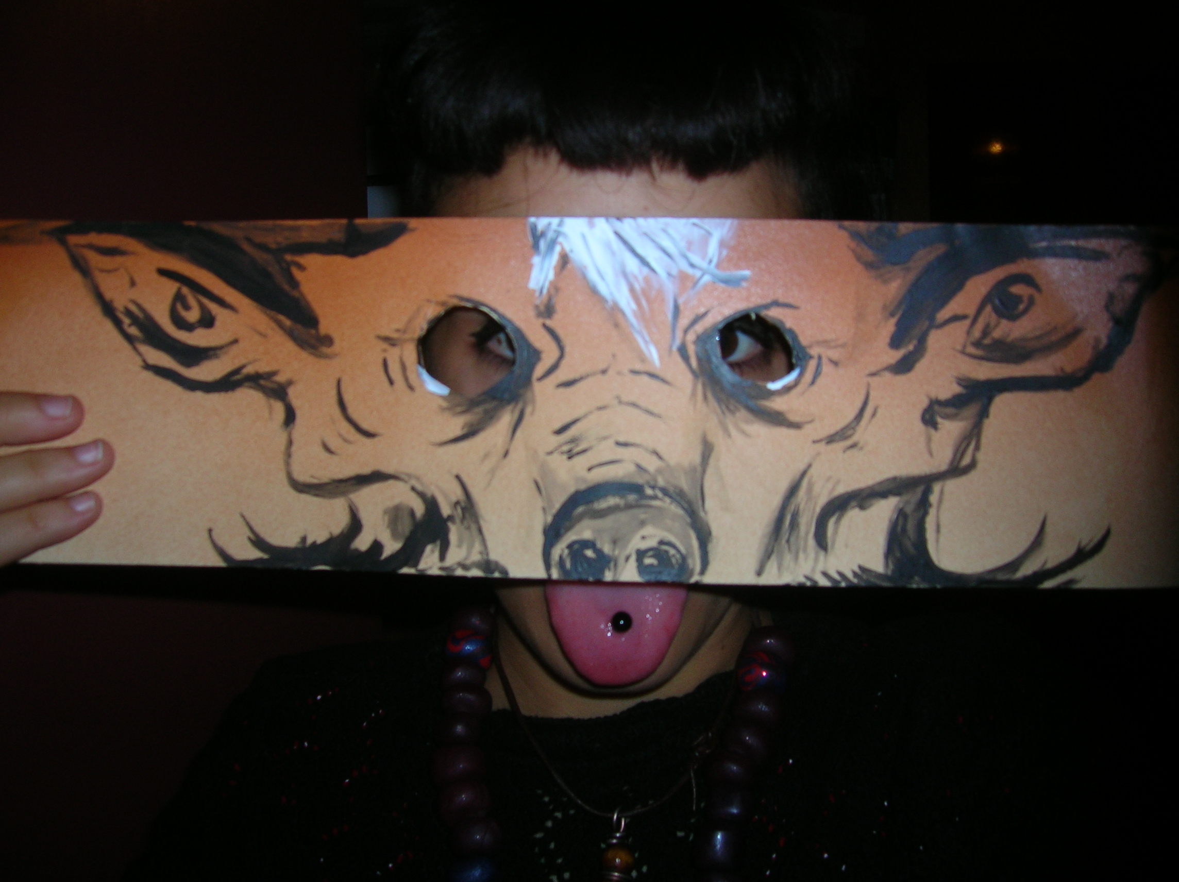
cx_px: 590
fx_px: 1157
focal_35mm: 34
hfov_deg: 54.0
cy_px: 441
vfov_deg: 41.7
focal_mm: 5.7
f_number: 2.9
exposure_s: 1/60.1
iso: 50
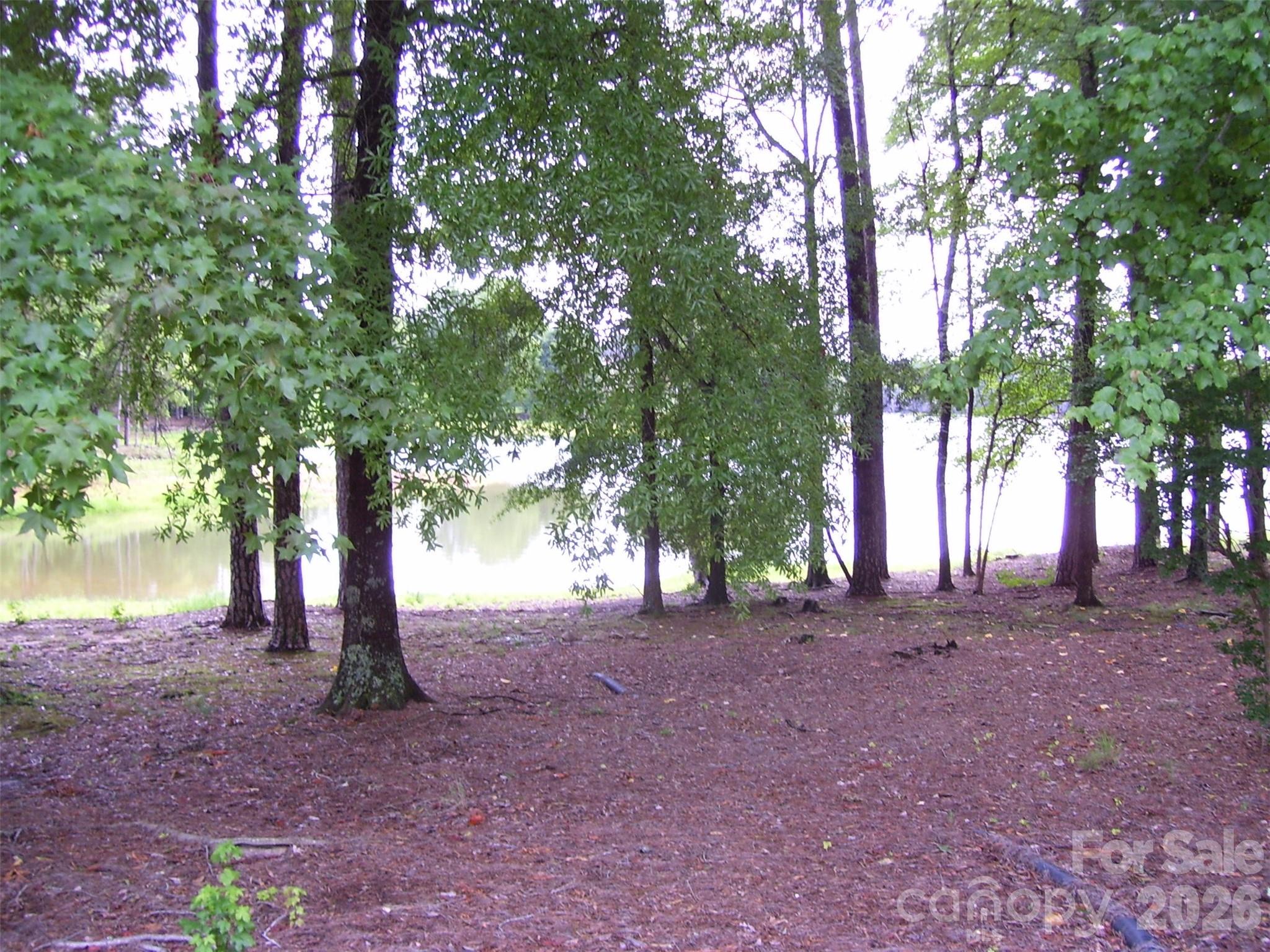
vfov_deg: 39.7
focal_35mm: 36
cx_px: 635
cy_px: 476
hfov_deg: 51.4
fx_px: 1321
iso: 80
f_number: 2.7
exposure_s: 1/90
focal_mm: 6
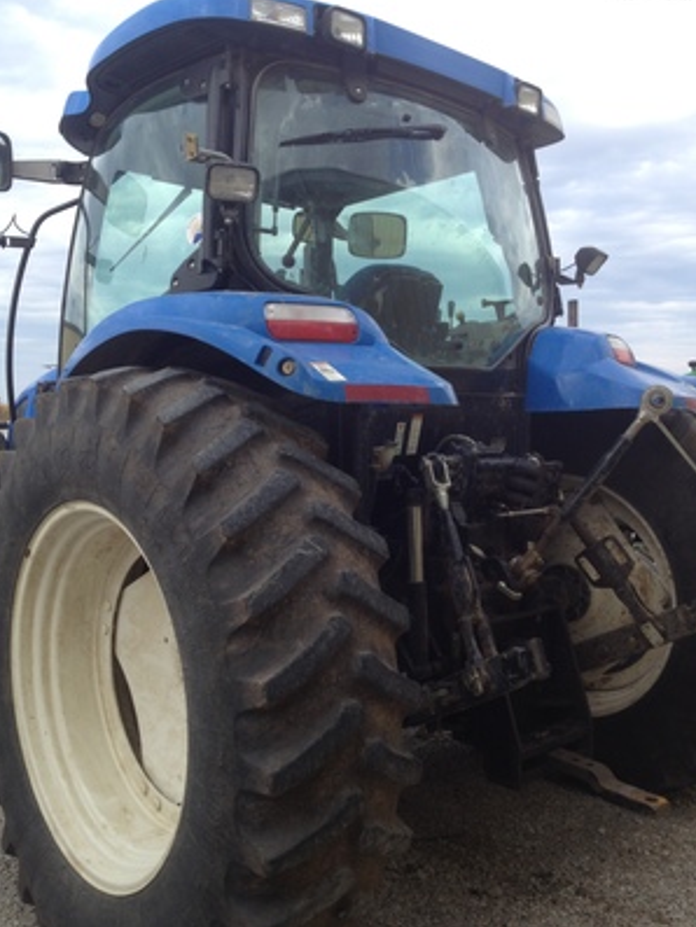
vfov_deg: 51.3
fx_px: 965
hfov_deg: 39.7
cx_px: 343
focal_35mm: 36
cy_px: 460
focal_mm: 4.28
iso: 64
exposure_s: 1/536
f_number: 2.4
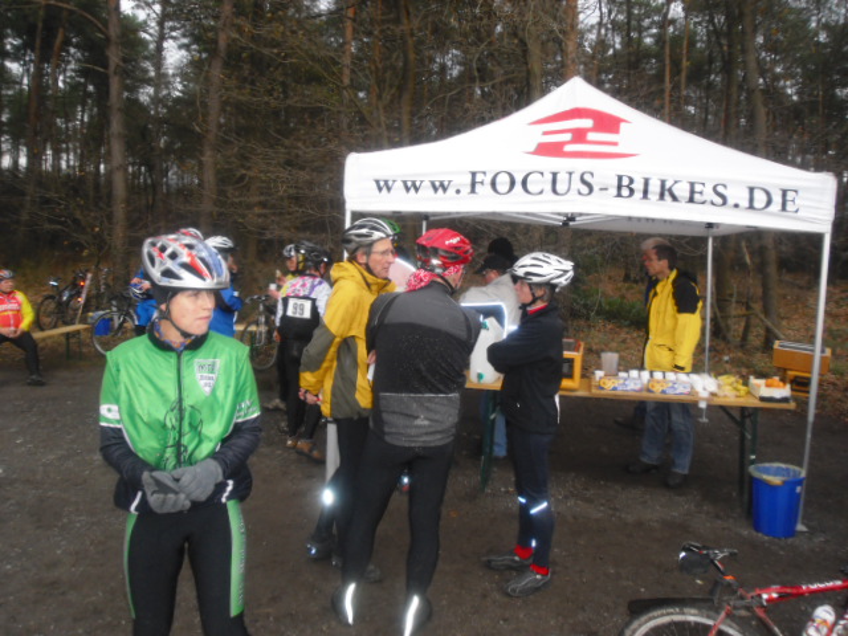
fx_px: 686
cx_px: 424
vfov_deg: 49.7
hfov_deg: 63.4
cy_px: 318
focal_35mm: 28
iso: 200
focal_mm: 4.65
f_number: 2.6
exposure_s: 1/500
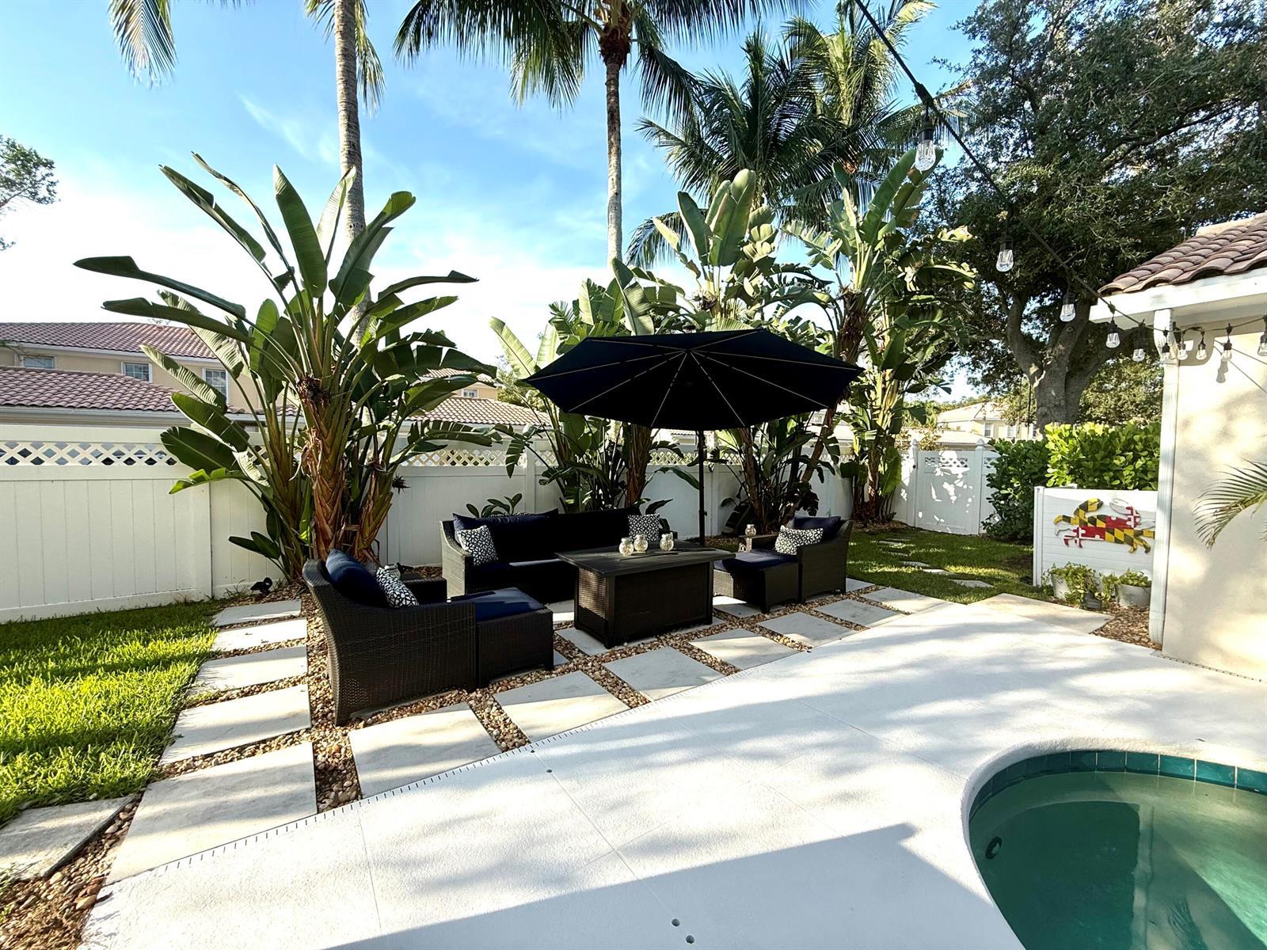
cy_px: 475
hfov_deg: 102.1
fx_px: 512
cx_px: 634
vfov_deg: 85.7
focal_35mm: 14
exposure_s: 1/679
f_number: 2.2
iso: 64
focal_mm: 2.22
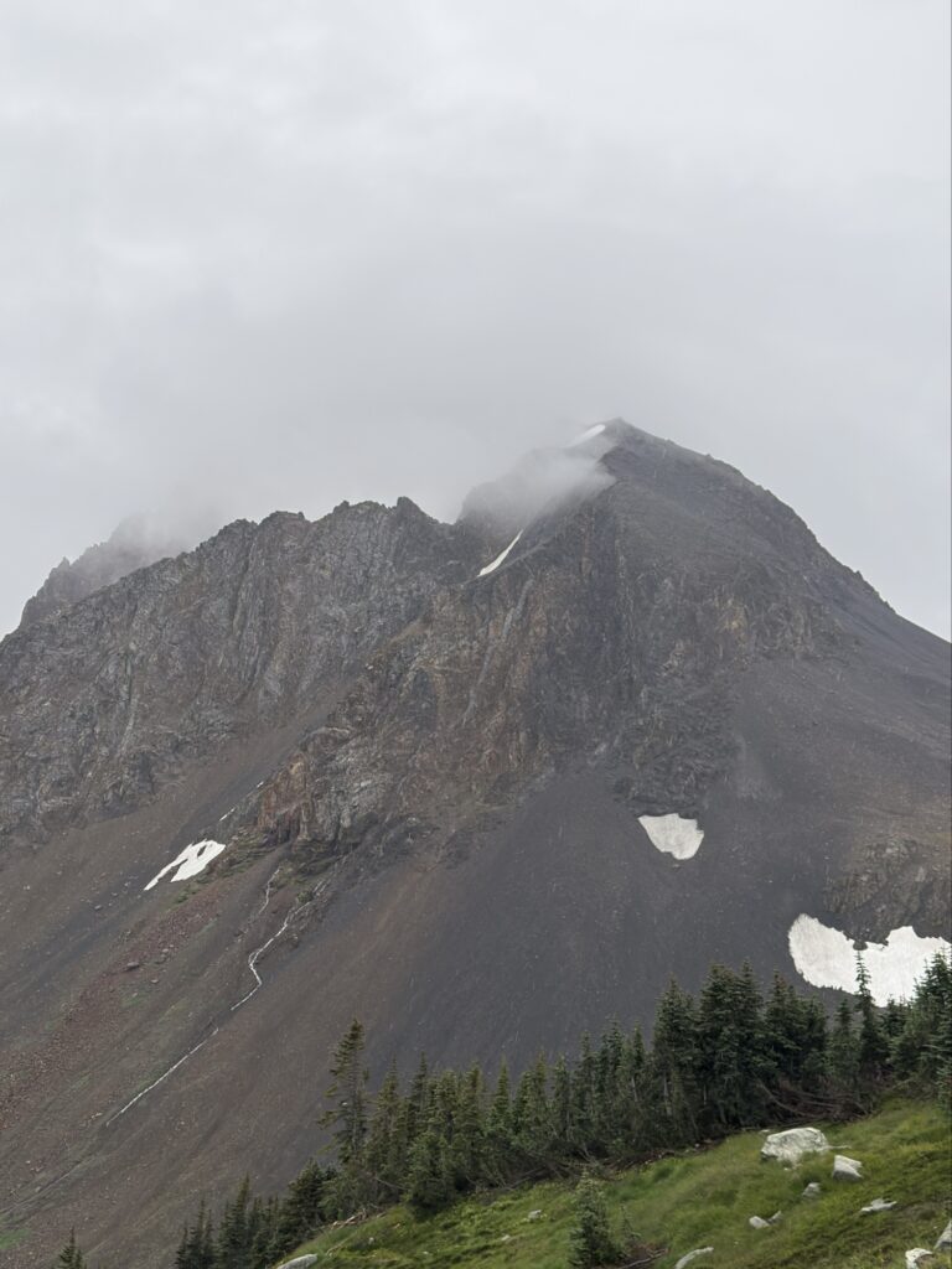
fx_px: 1687
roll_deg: -0.6
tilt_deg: +14.3
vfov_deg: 41.2
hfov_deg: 31.5
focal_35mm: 46
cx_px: 476
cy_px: 634
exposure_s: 1/460
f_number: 1.78
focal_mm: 6.76
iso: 64
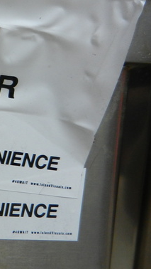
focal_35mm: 57
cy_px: 116
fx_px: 405
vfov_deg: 36.5
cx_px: -118
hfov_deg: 17.4
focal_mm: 4.5
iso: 200
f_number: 3.5
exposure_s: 1/30
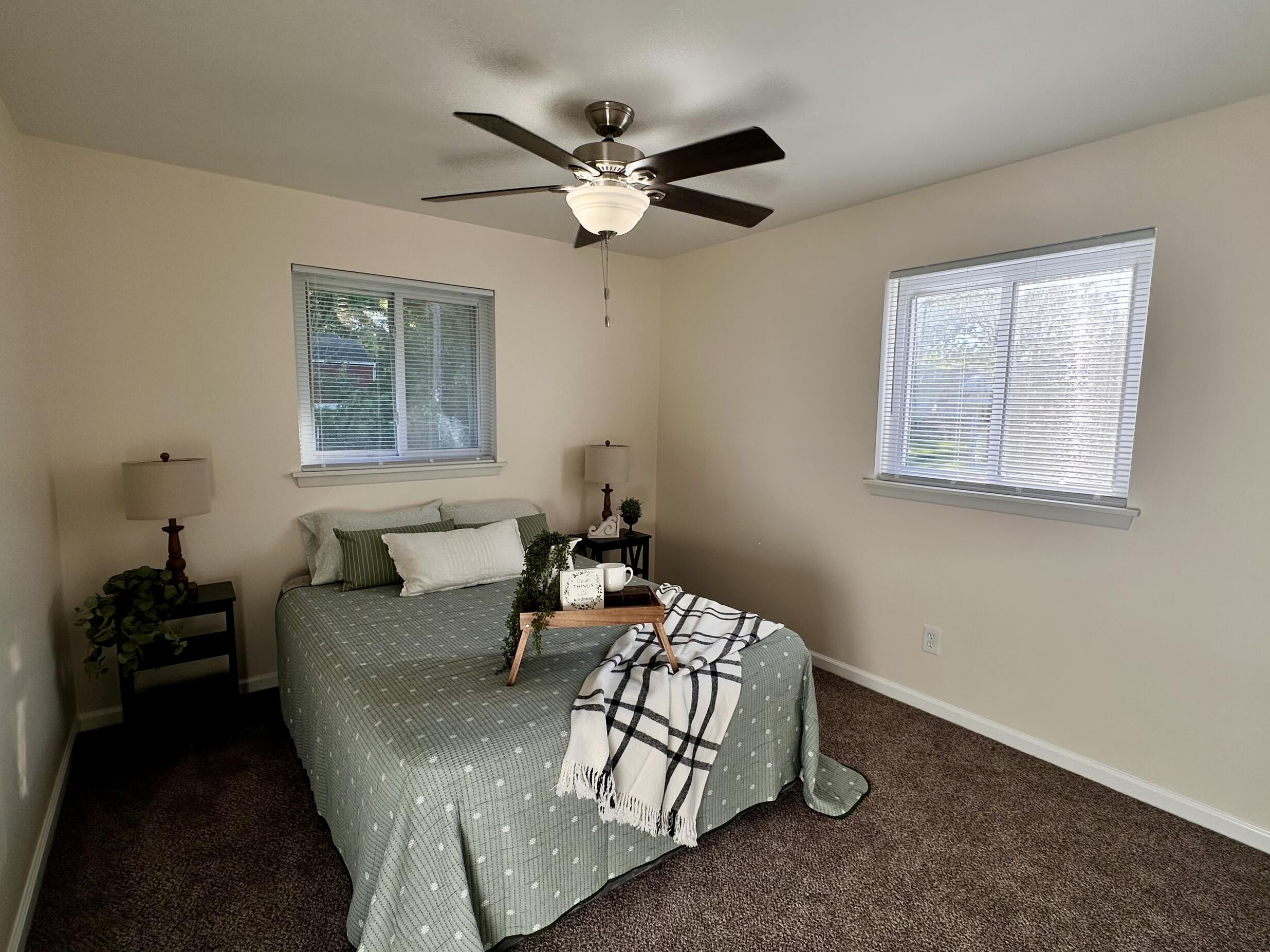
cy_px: 474
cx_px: 645
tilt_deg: -6.4
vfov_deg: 74.7
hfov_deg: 91.0
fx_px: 624
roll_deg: -1.1
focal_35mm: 17
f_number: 2.2
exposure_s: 1/232
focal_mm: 2.22
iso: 40
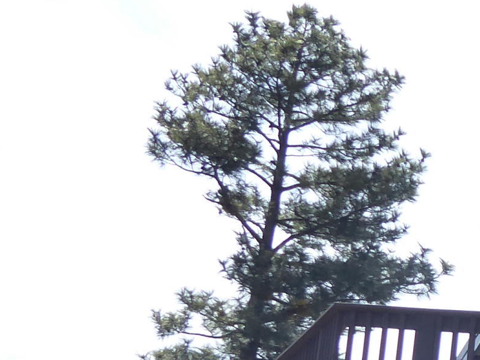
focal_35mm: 95
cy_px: 445
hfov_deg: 17.9
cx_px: 763
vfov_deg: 15.0
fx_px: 1318
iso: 125
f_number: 3.3
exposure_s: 1/500
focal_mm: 4.3
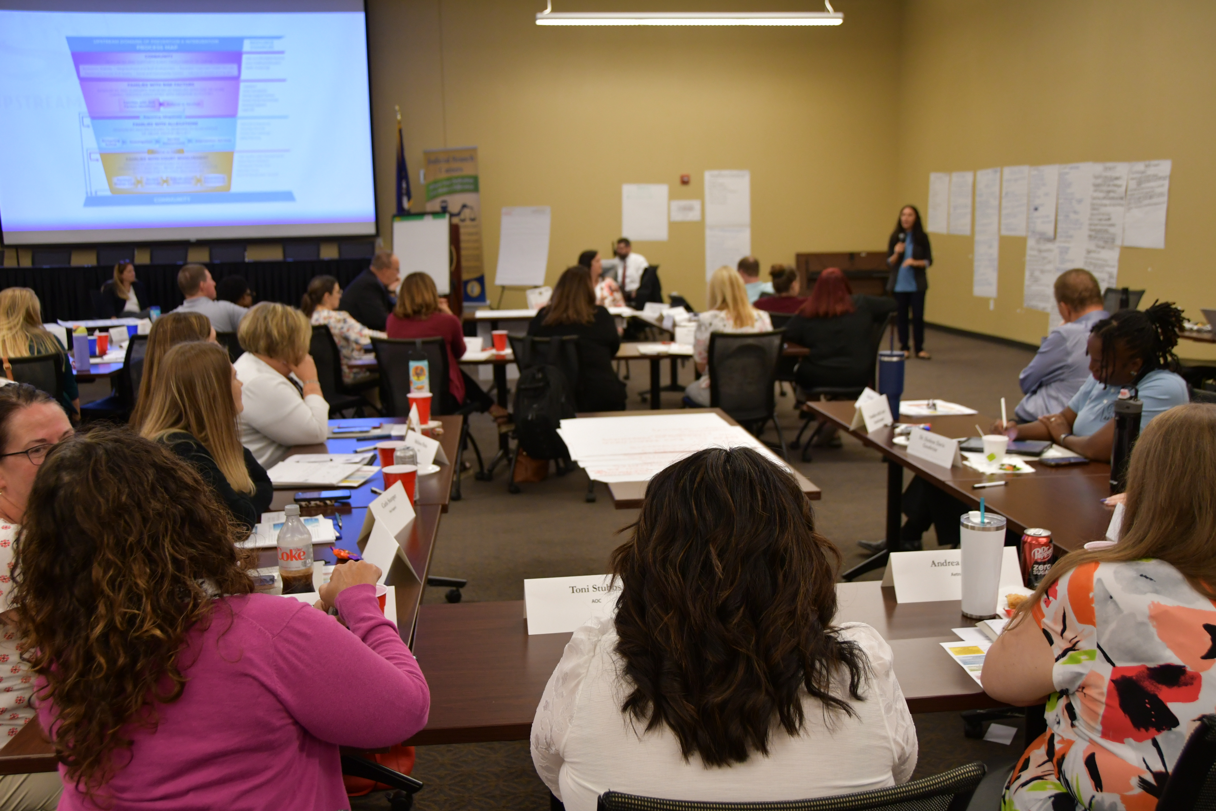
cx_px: 608
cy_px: 406
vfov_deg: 40.0
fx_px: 1115
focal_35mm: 33
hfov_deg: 57.2
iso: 1250
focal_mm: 22
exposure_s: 1/125
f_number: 3.8
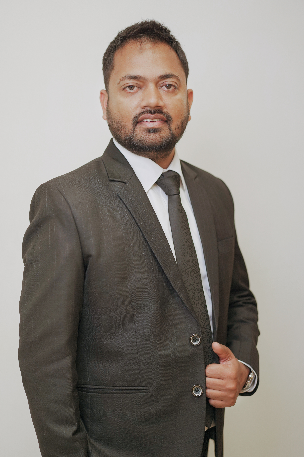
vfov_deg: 36.2
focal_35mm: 55
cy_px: 228
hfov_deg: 24.6
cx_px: 152
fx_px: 697
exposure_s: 1/320
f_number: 2
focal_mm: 55
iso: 640
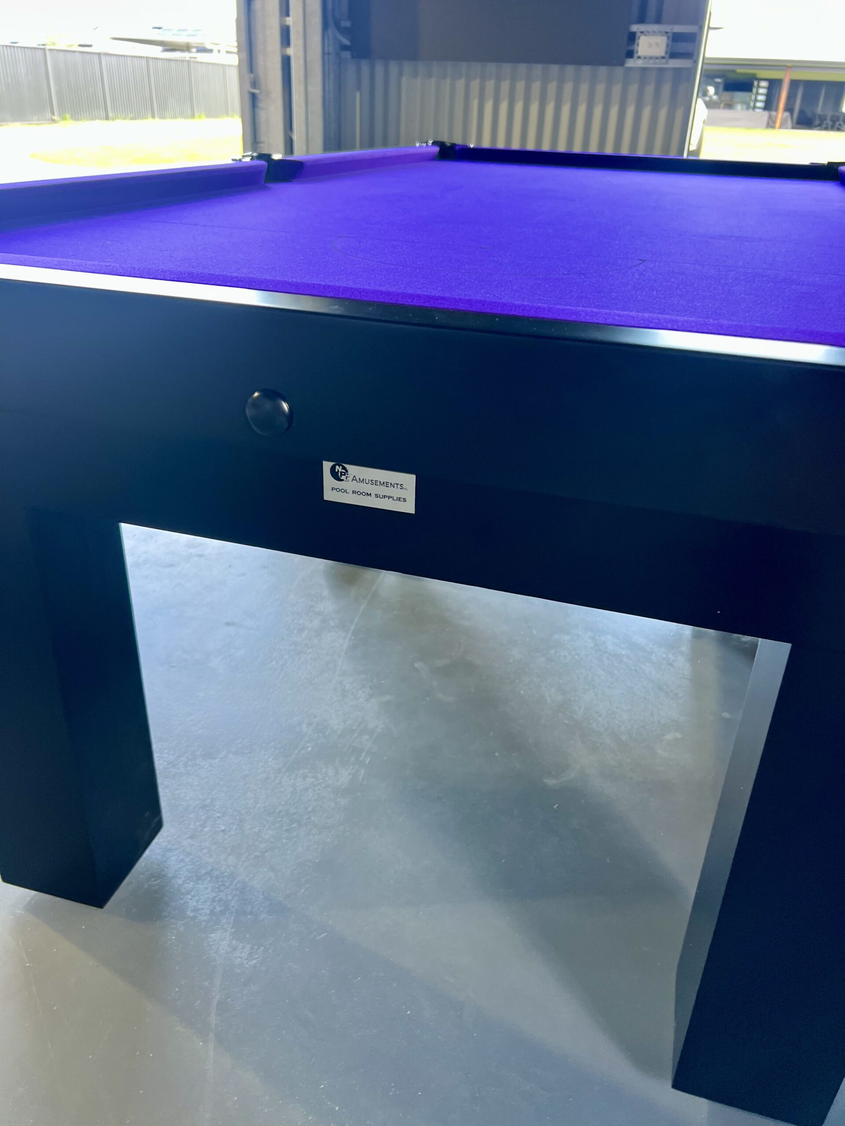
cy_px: 563
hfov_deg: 53.1
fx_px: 846
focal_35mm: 26
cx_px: 422
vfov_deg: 67.3
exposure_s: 1/121
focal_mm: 5.7
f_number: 1.5
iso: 125
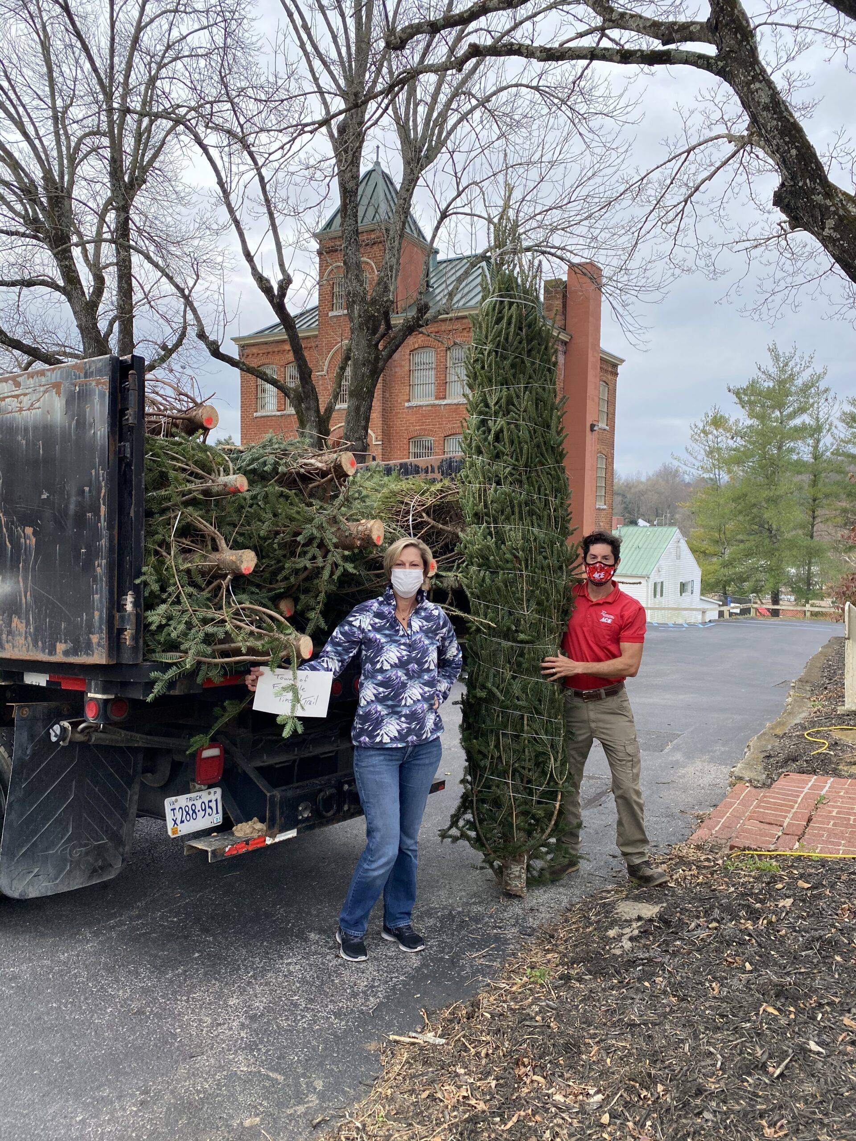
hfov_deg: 53.1
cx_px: 428
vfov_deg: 67.3
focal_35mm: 26
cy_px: 570
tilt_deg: -1.7
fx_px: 857
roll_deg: +0.0
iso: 32
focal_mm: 4.25
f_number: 1.8
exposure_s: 1/949
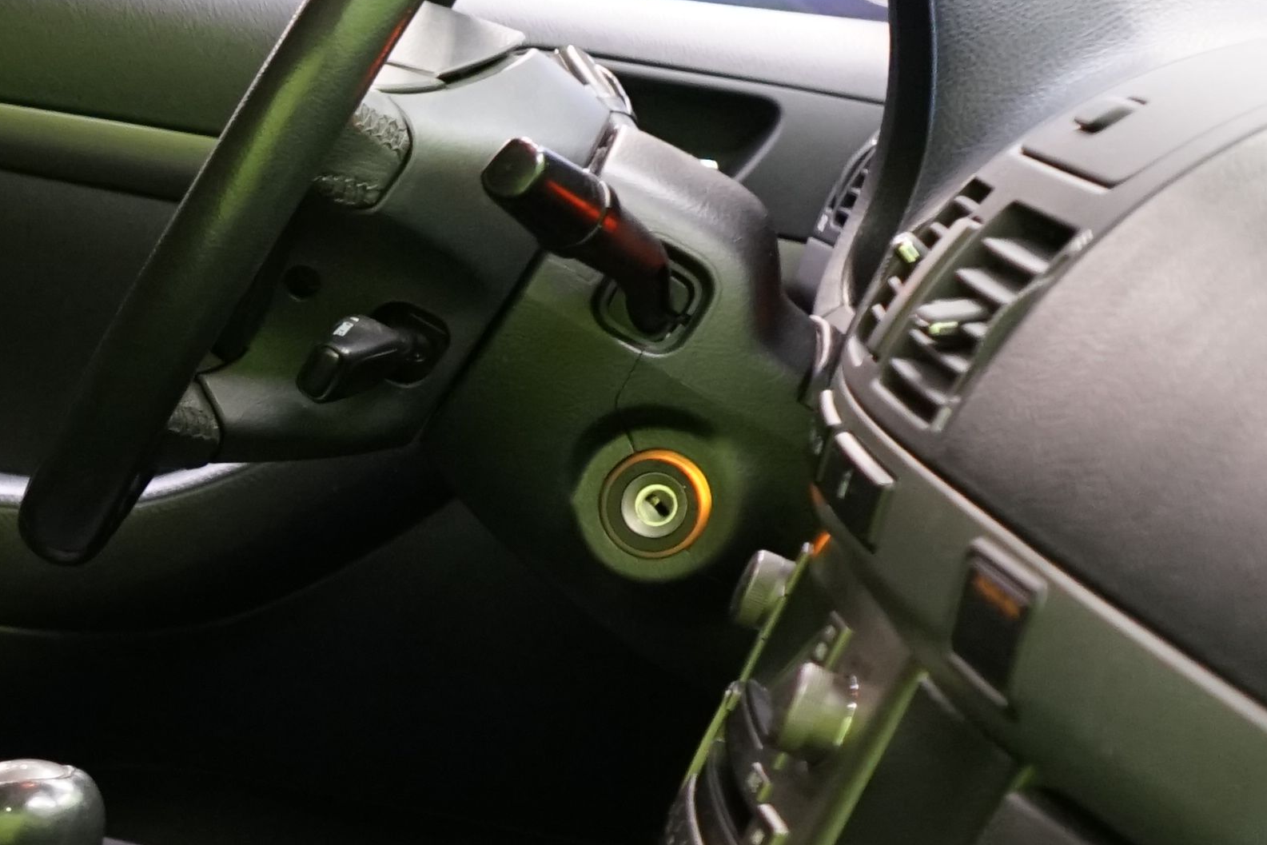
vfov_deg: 12.7
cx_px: -664
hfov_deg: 17.3
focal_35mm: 106
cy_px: 903
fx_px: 3731
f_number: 4.5
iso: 2000
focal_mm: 28
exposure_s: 1/20
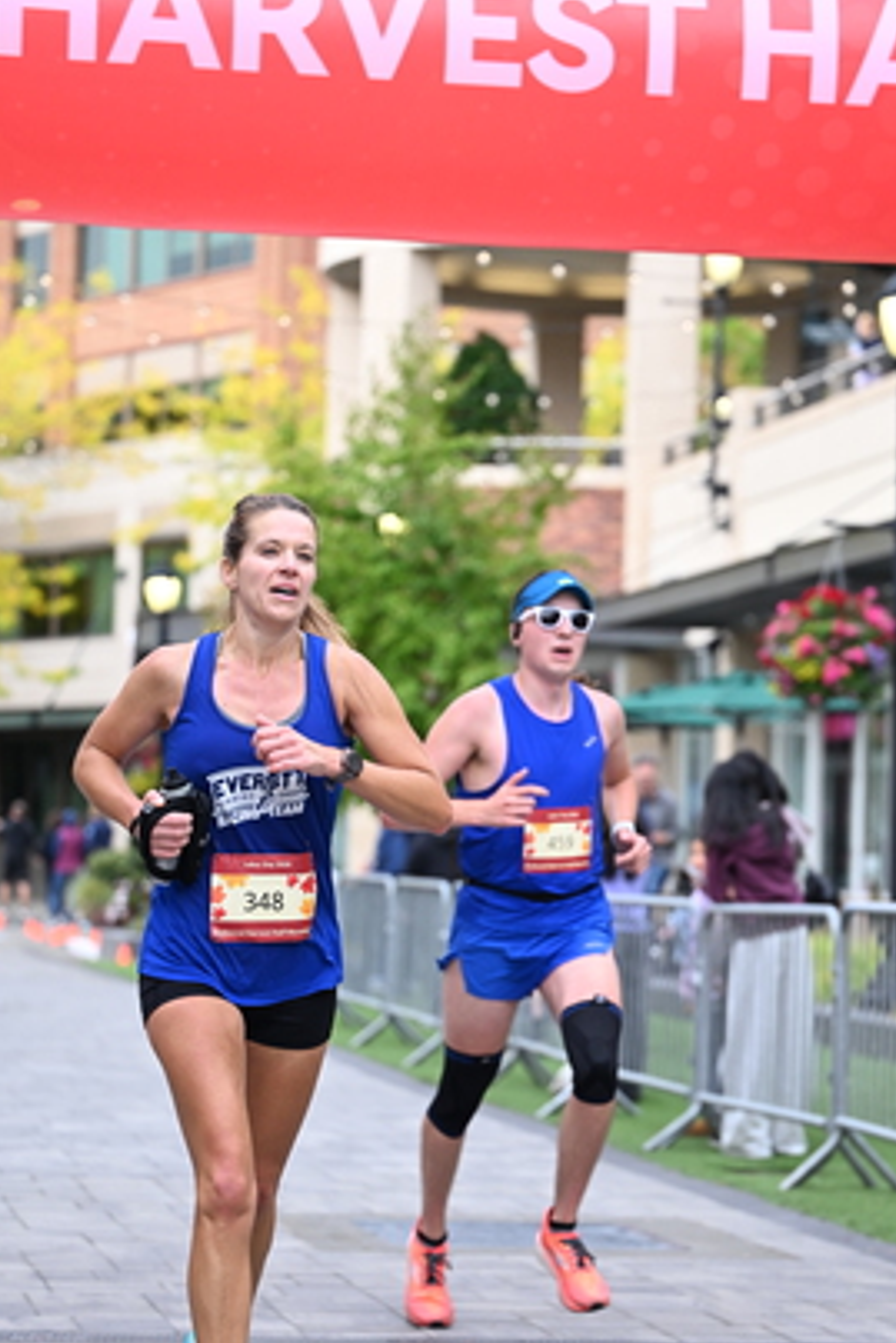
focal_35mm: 112
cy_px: 713
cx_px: 555
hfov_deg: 12.2
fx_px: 4177
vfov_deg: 18.3
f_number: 2.8
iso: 1000
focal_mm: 82
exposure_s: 1/1600
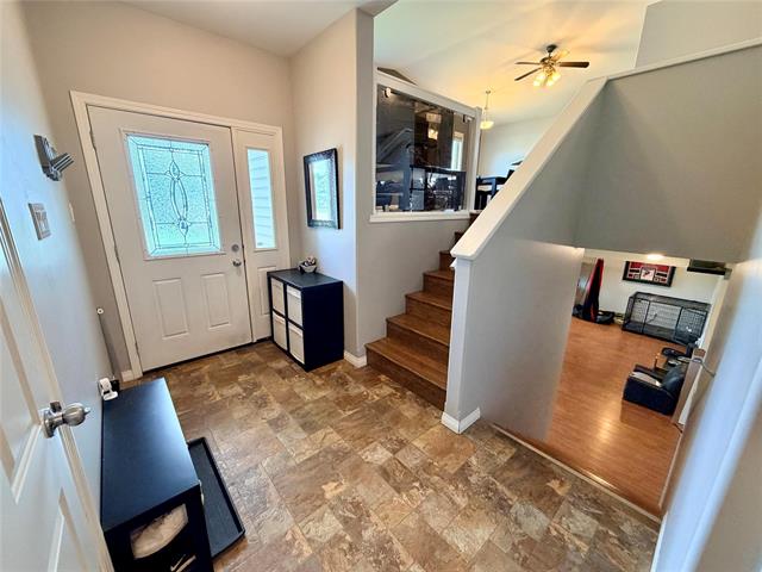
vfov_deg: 85.7
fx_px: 308
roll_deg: -0.6
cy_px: 286
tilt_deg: -14.8
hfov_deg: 102.1
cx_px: 381
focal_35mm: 14
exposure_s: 1/60
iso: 320
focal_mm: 2.22
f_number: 2.2
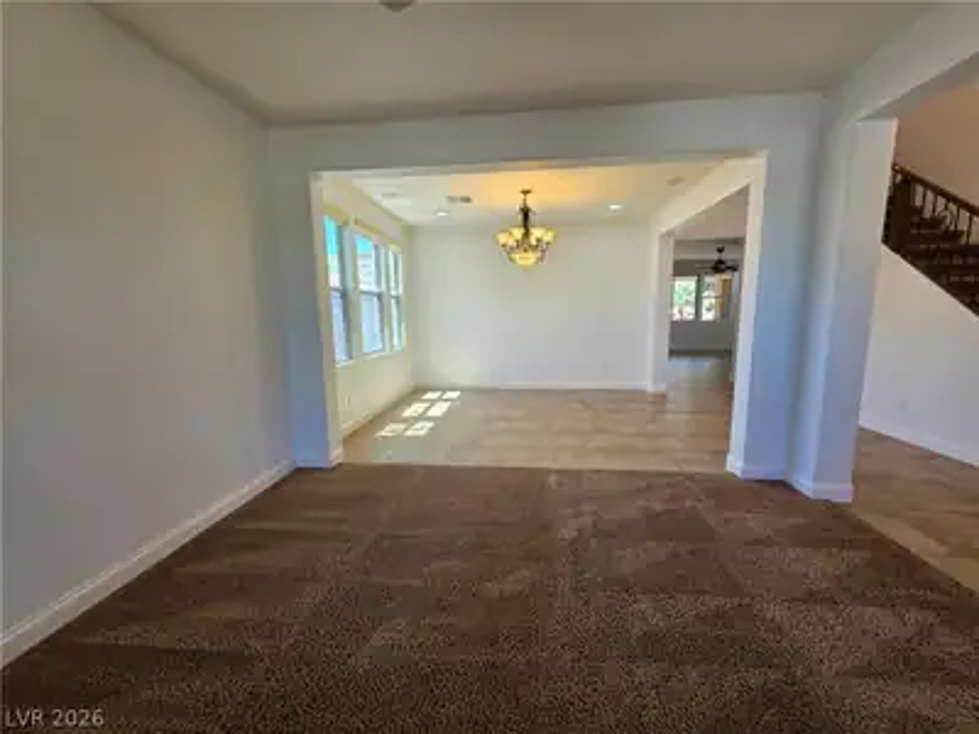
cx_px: 490
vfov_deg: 89.9
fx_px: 368
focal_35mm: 13
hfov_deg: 106.2
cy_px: 367
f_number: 1.9
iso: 100
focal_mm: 2.2
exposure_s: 1/120
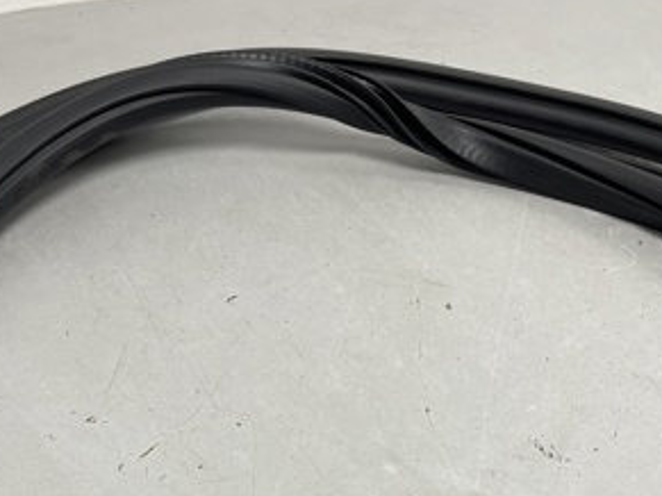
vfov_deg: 25.5
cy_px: 466
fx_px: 1051
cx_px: 257
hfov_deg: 34.8
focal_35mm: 55
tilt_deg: -46.5
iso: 100
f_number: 1.6
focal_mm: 5.1
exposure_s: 1/100
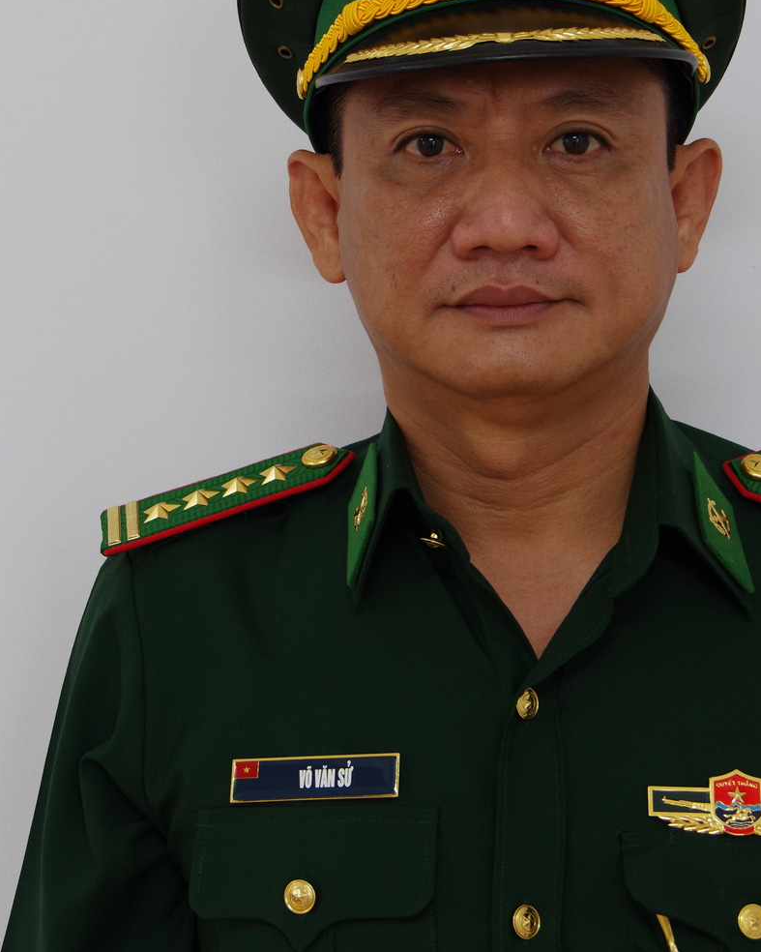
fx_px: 2900
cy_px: 315
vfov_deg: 18.6
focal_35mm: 103
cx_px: 469
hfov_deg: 14.9
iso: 400
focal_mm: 36
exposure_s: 1/25
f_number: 5
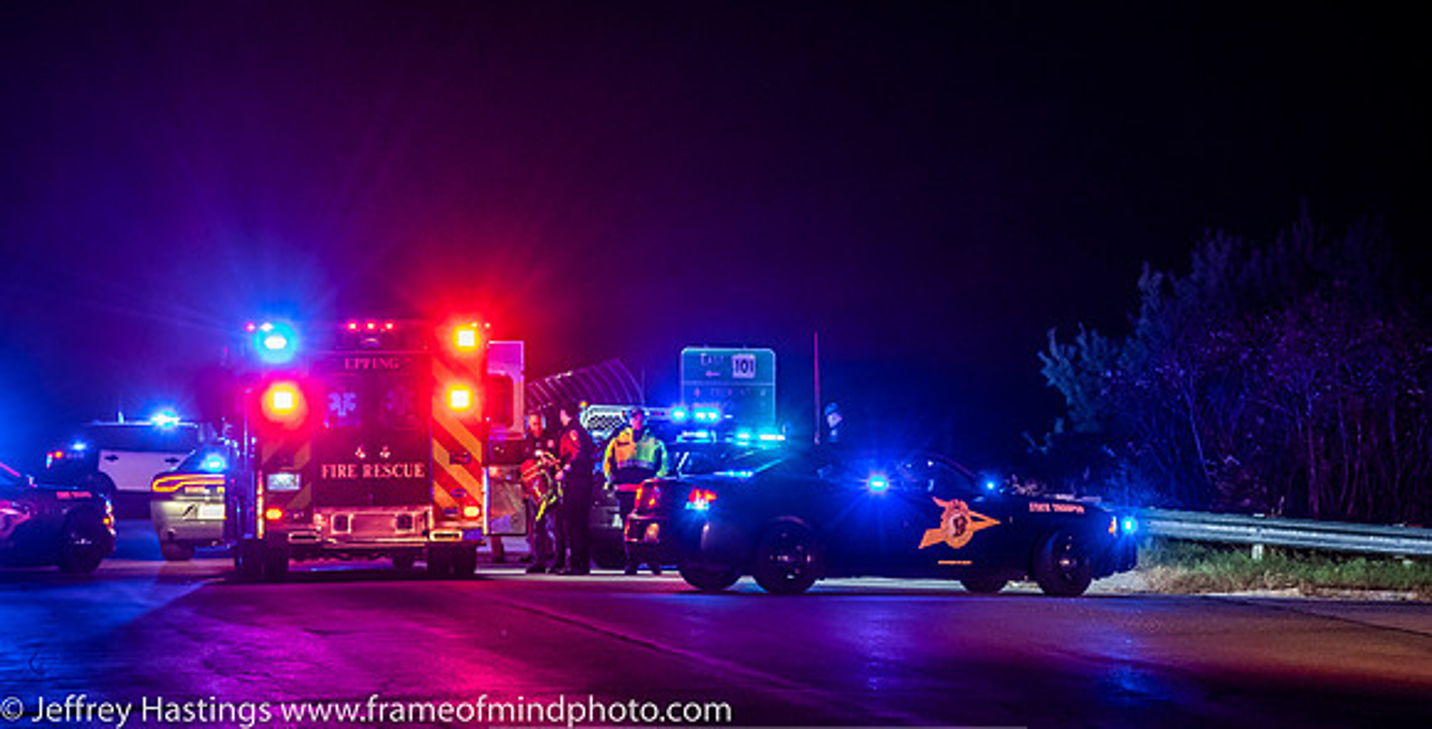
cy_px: 390
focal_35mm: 180
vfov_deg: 6.2
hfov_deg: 12.2
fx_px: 6689
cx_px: 694
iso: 2000
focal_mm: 105
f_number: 4.5
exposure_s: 1/40
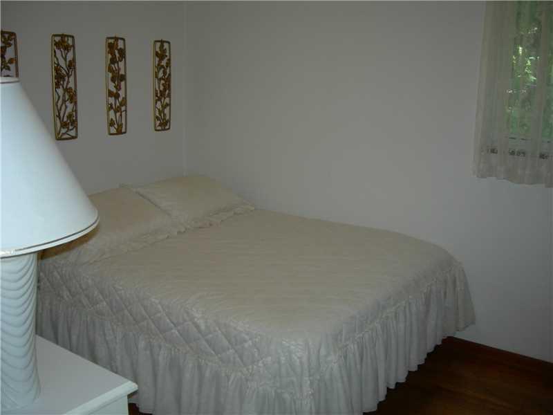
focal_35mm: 36
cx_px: 276
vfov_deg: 39.7
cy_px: 208
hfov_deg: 51.4
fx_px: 575
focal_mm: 7.5
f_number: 2.7
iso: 64
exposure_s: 1/60.1
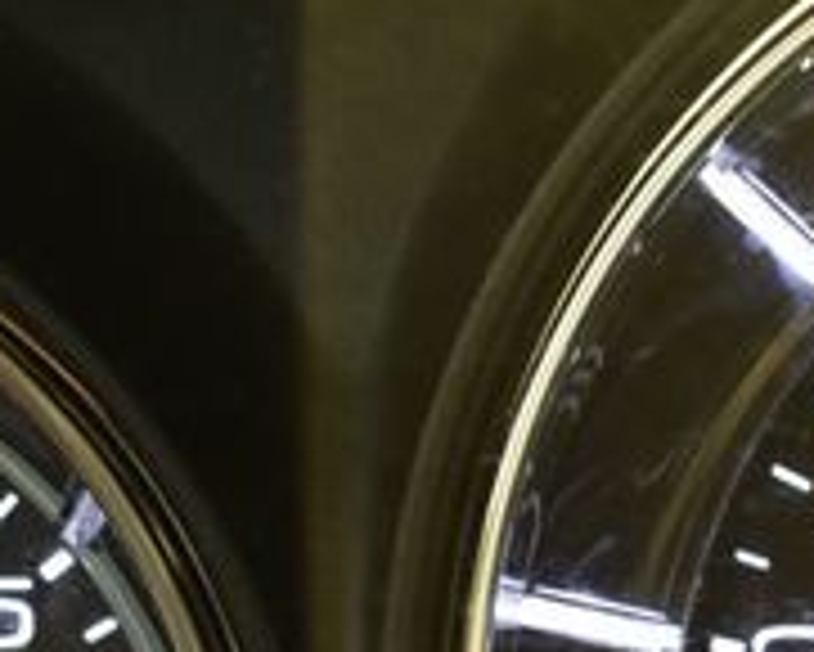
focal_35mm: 169
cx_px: 1313
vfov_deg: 9.1
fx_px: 4074
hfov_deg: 10.9
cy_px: 760
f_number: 6.3
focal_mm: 34
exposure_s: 1/15
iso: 560
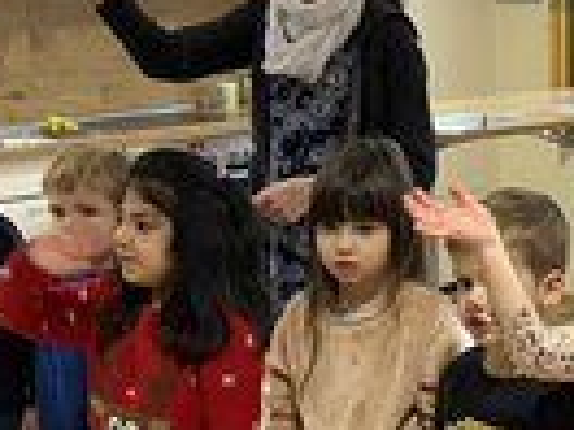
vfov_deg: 17.3
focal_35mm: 85
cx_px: 531
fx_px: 1409
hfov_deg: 22.4
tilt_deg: -14.1
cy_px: 321
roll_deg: +2.0
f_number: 1.8
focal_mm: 3.99
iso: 160
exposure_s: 1/50
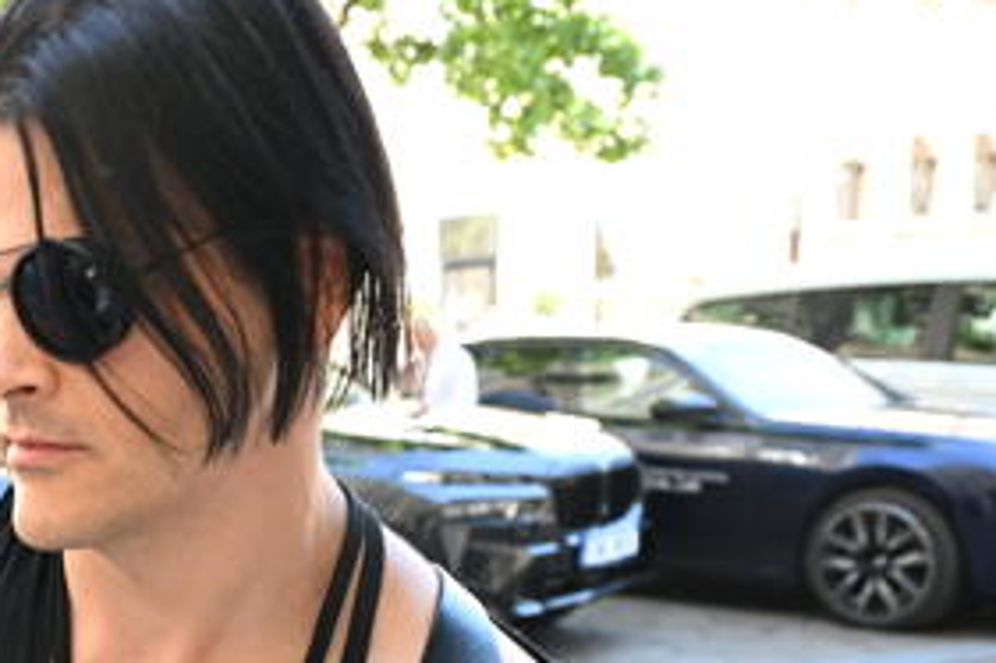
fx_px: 1631
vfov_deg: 22.1
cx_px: -74
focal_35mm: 59
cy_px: 667
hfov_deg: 30.7
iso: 1250
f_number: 4.5
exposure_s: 1/320
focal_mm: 24
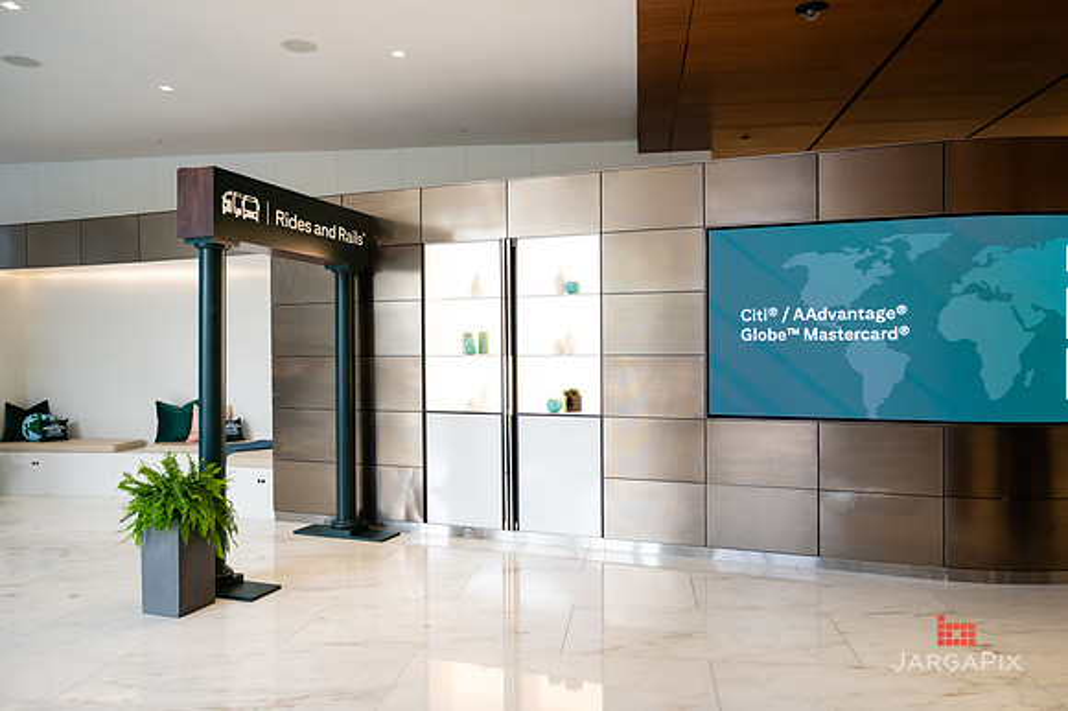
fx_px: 750
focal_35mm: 25
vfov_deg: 50.7
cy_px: 353
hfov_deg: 70.9
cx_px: 552
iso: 500
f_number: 3.2
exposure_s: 1/160
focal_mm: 24
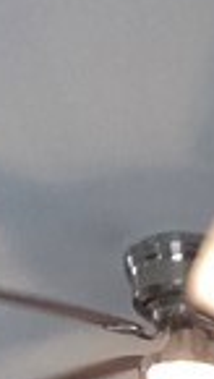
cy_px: 1046
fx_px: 1005
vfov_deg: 12.6
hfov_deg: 11.3
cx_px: 381
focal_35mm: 100
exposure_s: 1/60
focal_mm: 2.2
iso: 500
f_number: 1.9
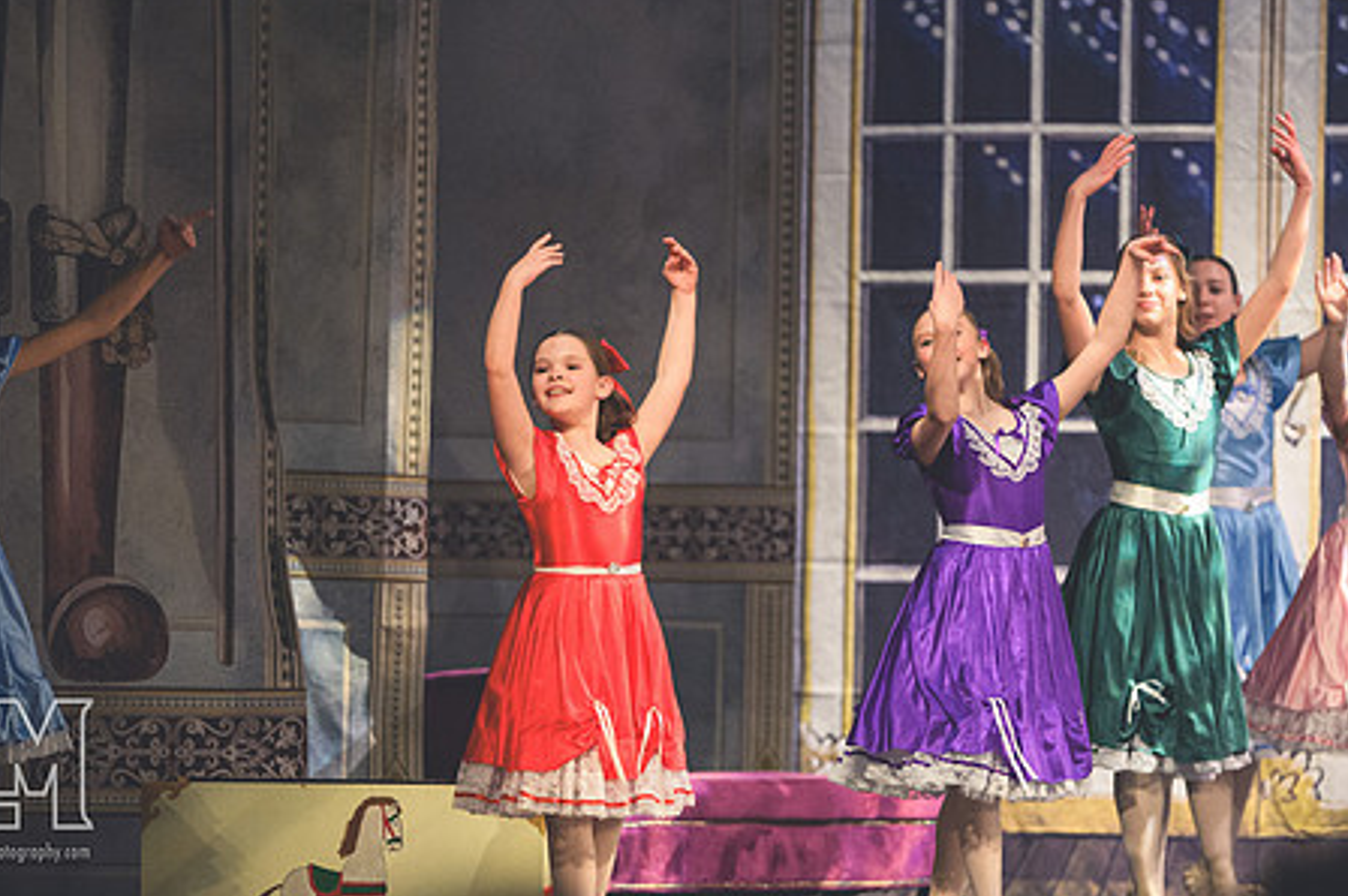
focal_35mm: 339
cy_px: 418
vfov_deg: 4.0
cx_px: 641
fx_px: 12684
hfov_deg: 6.1
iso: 3200
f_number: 2.8
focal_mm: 175
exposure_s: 1/400
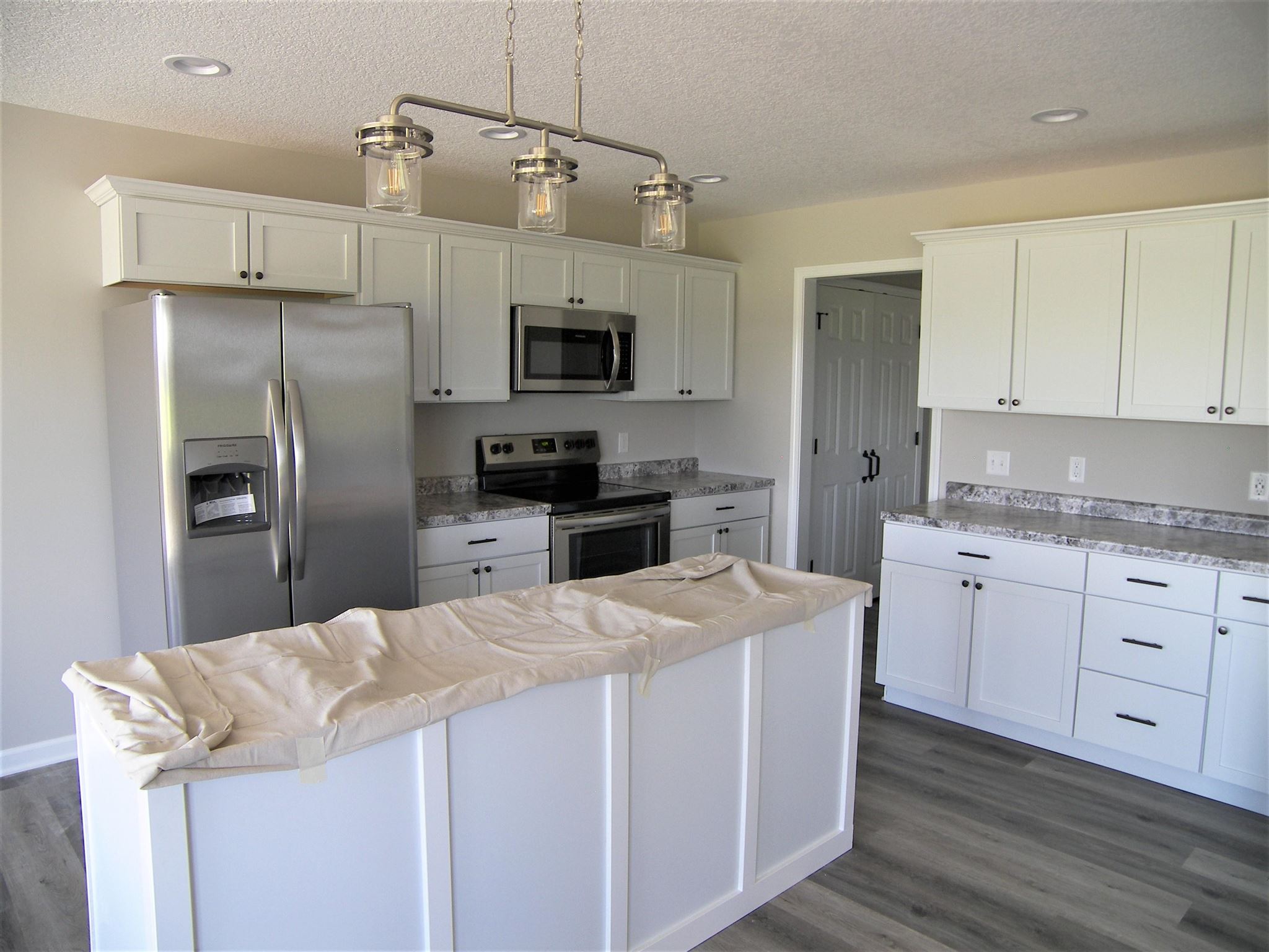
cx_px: 634
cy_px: 476
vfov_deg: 56.8
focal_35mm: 24
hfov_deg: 71.6
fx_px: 880
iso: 64
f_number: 2.8
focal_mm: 5
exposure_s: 1/30
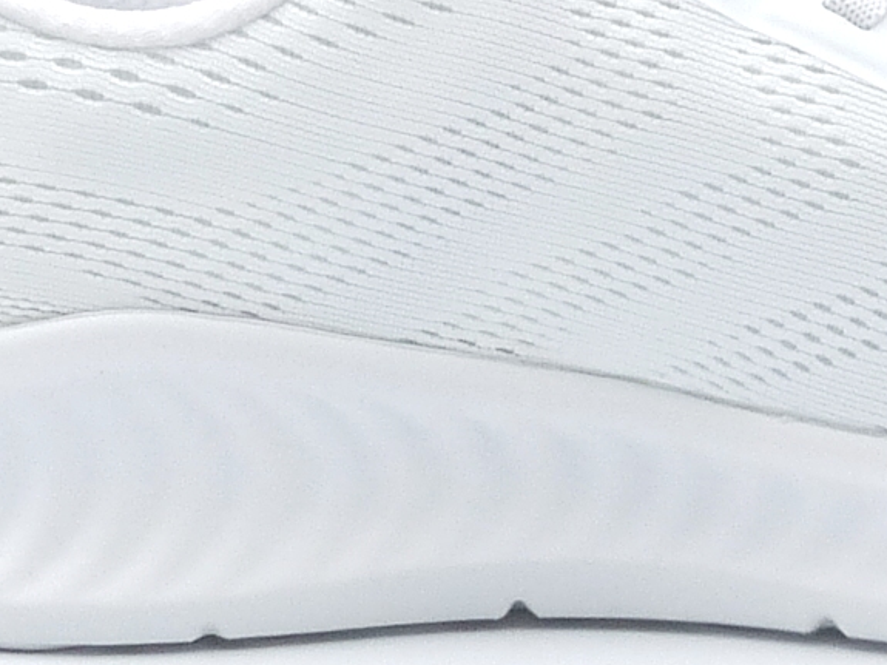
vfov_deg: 9.7
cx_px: 549
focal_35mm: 153
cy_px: 262
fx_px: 3920
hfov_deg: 12.9
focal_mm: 5.5
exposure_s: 1/200
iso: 100
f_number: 5.6
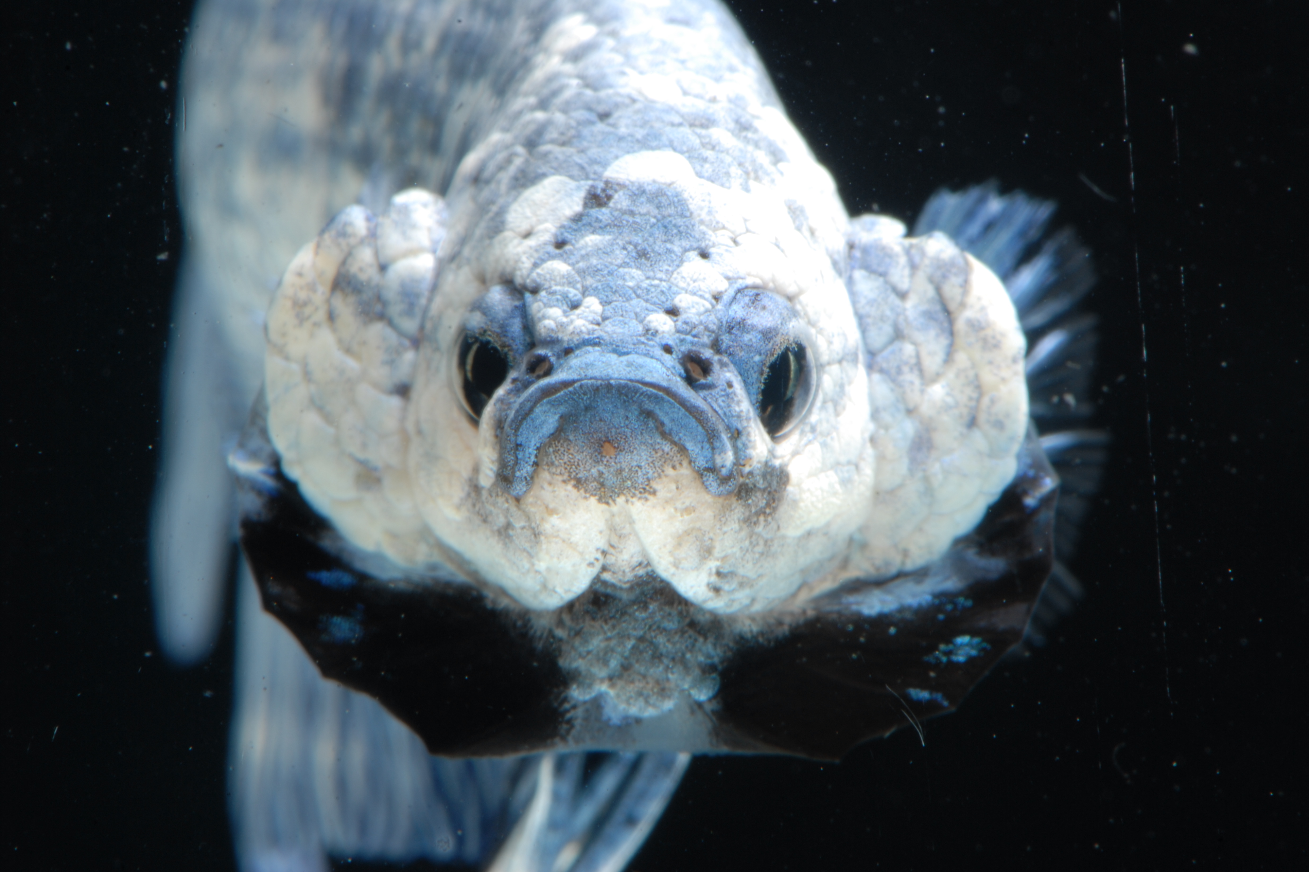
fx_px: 5763
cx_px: 655
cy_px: 439
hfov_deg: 13.0
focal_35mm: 159
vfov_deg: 8.7
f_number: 40
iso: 100
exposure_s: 1/60
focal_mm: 105
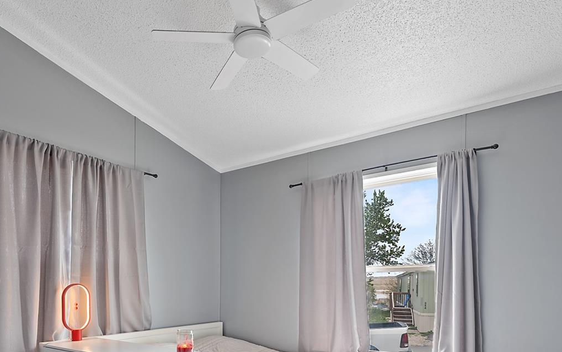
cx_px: 226
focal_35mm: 24
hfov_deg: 74.0
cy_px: 275
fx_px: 368
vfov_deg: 48.5
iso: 100
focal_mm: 10
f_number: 4.5
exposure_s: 1/5
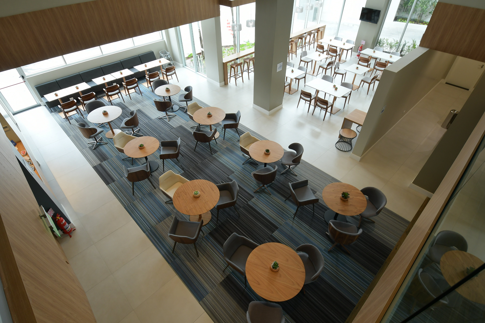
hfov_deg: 90.0
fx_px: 242
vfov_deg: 67.4
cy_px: 162
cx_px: 242
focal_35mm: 18
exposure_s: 1/25
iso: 250
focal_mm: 12
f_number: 7.1
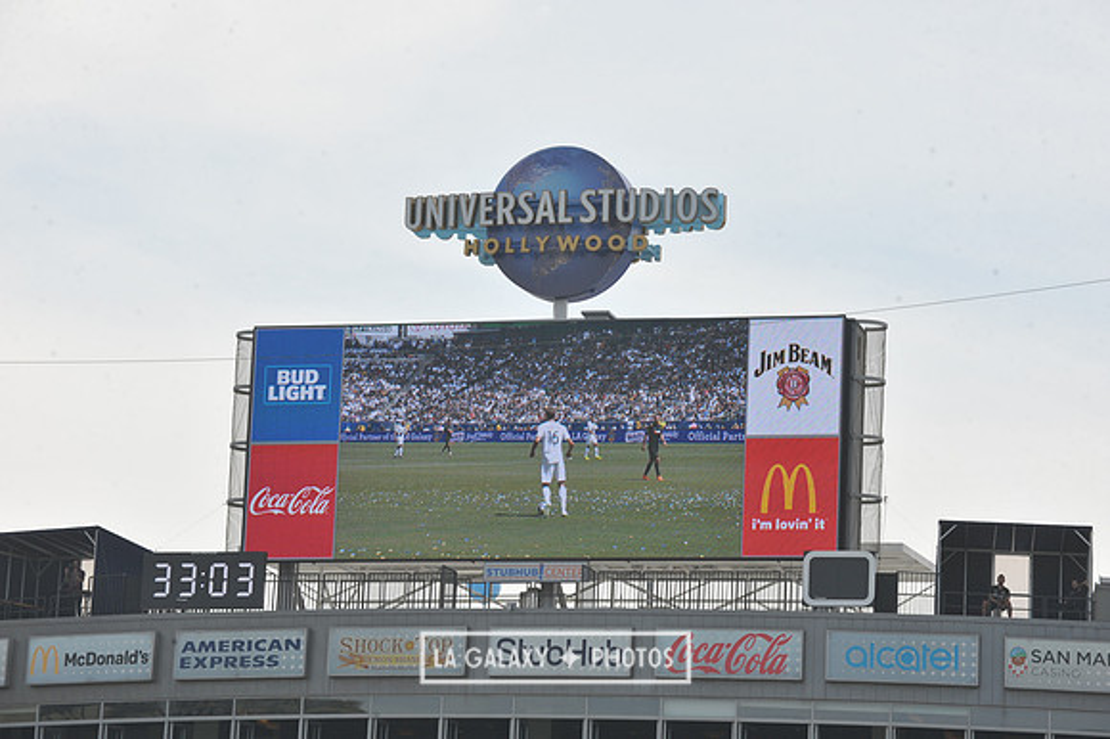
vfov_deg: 8.6
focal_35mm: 160
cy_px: 370
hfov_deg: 12.8
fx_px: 4930
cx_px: 555
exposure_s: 1/640
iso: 320
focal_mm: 160
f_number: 13
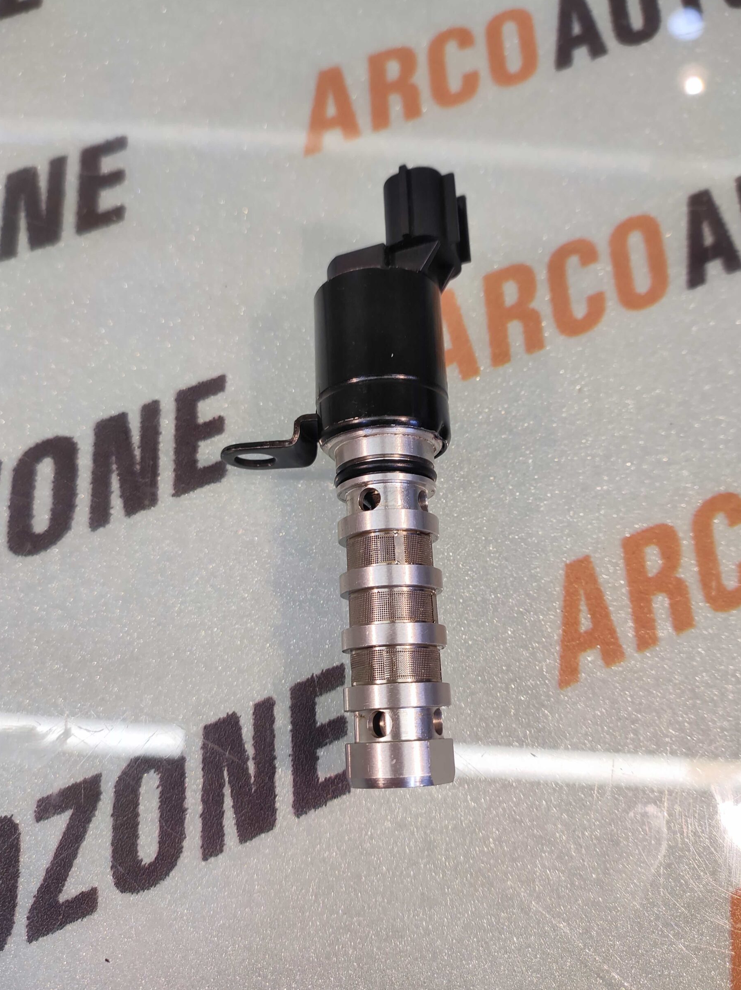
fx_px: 514
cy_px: 489
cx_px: 377
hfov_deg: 71.5
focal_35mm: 18
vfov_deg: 87.8
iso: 95
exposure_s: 1/33
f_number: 1.79
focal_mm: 4.74
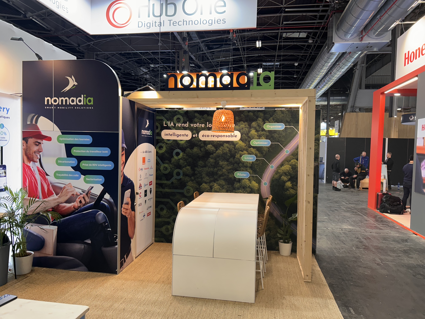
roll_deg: -0.8
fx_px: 319
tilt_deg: -2.5
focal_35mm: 26
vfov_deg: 53.1
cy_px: 160
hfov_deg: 67.3
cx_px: 212
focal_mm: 5.7
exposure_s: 1/100
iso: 80
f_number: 1.5
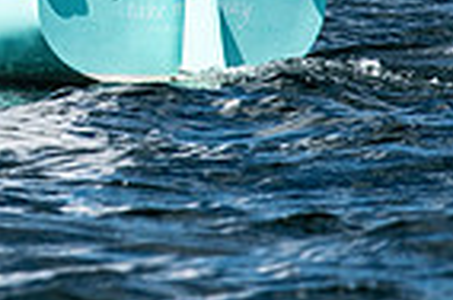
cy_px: -295
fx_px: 23139
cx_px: -255
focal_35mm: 1843
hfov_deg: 1.1
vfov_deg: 0.7
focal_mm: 300
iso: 500
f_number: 5
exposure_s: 1/8000
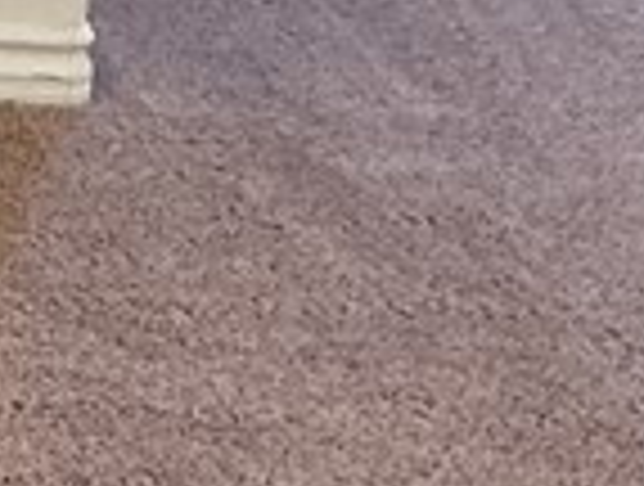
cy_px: -441
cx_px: -1018
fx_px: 3861
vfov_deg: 7.0
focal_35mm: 207
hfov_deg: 8.5
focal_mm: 3
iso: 125
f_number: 1.8
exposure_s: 1/60
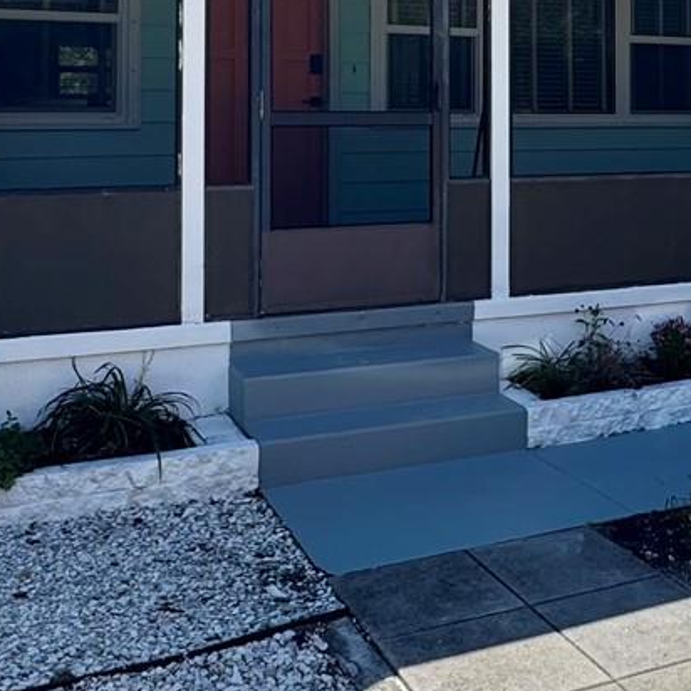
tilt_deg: +0.9
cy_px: 86
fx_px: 1084
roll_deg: -0.1
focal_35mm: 48
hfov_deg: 34.6
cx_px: 517
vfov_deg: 33.7
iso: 40
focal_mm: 2.22
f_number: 2.2
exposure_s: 1/889
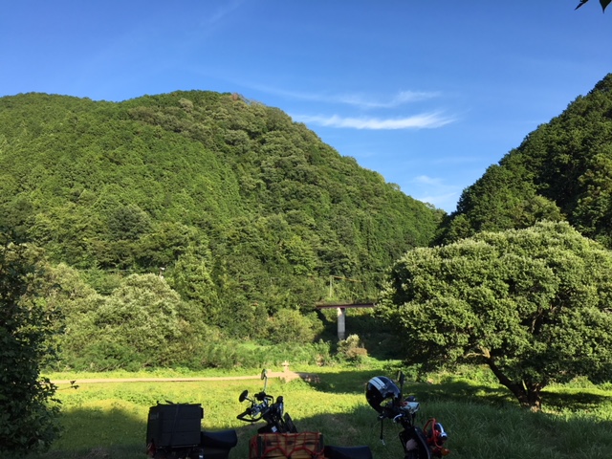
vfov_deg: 48.2
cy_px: 230
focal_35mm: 29
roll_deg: -0.3
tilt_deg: +10.9
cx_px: 306
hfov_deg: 61.7
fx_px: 513
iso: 25
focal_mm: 4.15
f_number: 2.2
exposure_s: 1/746
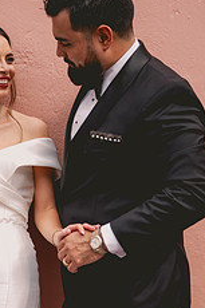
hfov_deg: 13.9
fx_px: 838
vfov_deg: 20.6
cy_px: 244
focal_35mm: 98
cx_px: 41
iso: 64
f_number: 1.8
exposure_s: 1/800
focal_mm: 50
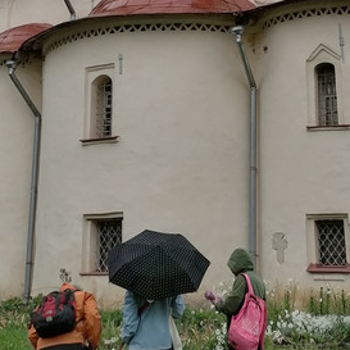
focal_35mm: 56
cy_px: 35
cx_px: 188
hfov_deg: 30.5
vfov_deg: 29.3
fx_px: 641
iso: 50
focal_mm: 5.3
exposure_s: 1/1218
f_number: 1.8
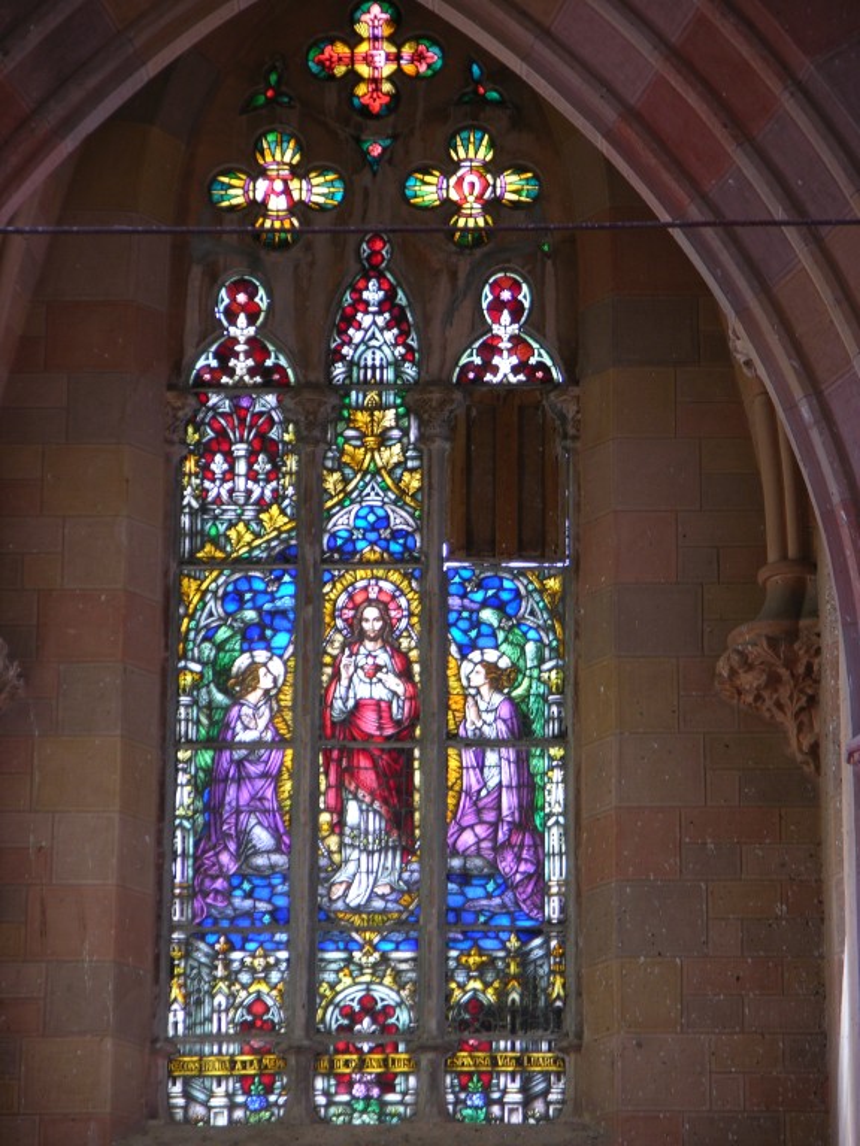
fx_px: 6956
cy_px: 573
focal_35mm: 210
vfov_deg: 9.4
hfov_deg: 7.1
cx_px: 430
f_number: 4.1
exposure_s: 1/8.8
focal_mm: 52.4
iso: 50
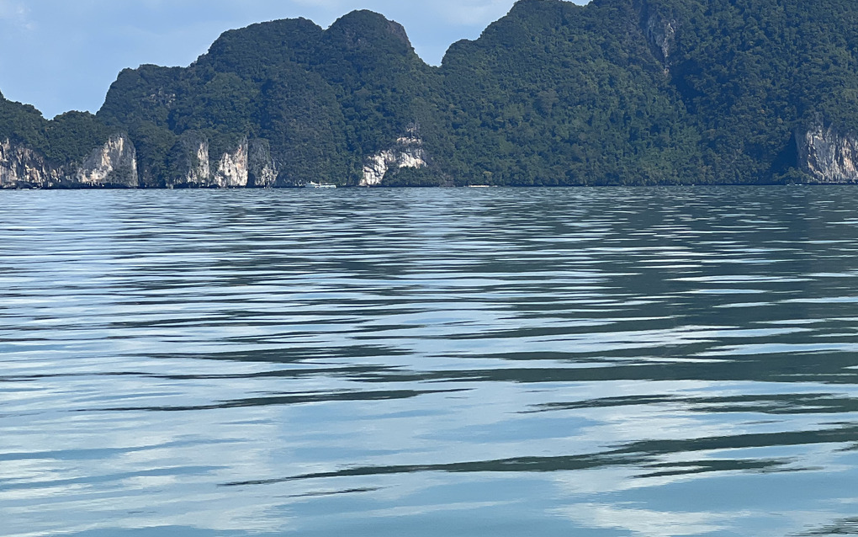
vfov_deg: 10.2
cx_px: 659
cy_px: 174
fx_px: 2994
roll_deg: -0.3
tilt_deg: -0.4
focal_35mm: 128
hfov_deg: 16.2
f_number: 2.8
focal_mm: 9
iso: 32
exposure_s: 1/1206
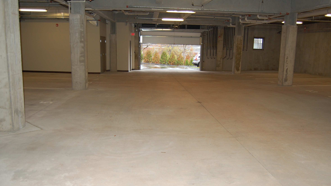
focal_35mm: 31
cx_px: 168
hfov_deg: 63.4
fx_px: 268
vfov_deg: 38.3
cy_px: 96
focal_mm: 19
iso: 400
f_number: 3.5
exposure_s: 1/60
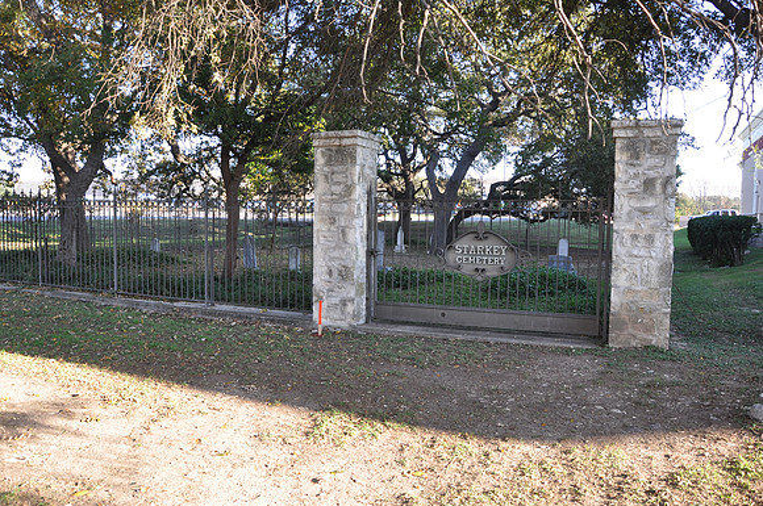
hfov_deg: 67.5
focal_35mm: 27
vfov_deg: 47.8
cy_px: 253
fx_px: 571
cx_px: 382
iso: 200
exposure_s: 1/50
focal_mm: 18
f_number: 6.3
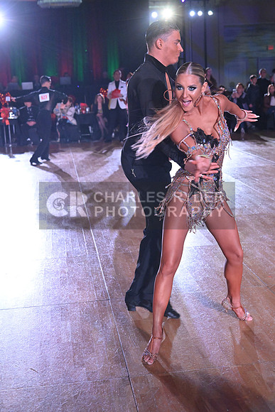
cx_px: 138
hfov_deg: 27.0
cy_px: 206
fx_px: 573
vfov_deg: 39.6
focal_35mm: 50
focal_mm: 50
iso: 5000
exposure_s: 1/400
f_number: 5
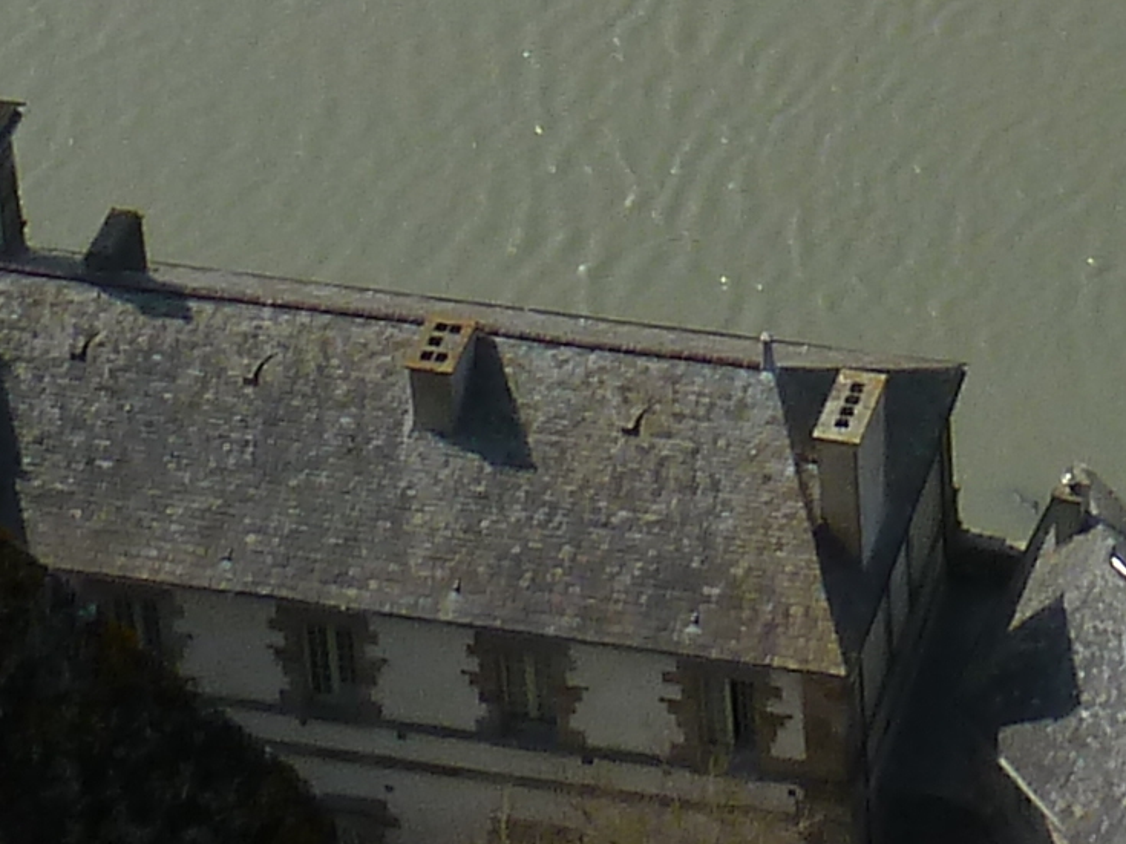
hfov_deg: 12.9
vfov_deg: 9.0
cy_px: -1270
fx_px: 4781
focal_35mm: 147
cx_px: 1520
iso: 80
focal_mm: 4.4
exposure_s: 1/400
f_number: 5.6
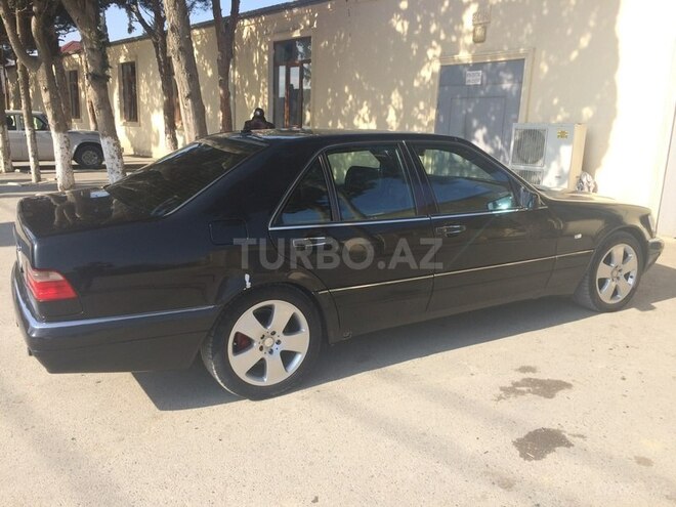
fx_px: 566
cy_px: 254
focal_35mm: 29
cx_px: 338
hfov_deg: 61.7
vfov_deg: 48.2
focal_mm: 4.15
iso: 32
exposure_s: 1/1080
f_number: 2.2
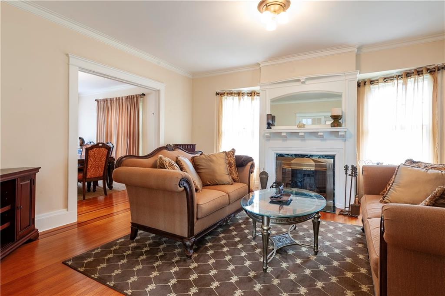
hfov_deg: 90.0
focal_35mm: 18
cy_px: 148
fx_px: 222
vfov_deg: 67.3
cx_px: 222
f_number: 11
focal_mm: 18
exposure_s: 1/3
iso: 1000
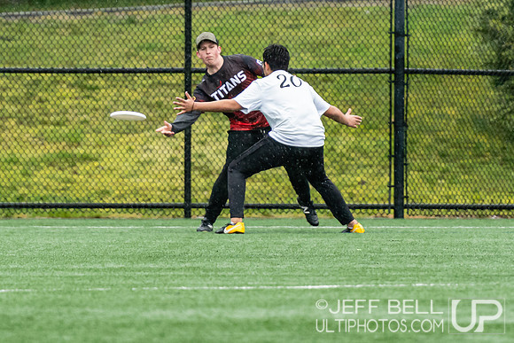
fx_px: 9251
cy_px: 73
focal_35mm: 648
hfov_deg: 3.2
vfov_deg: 2.1
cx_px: 279
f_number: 3.2
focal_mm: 200
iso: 1600
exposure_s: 1/1000
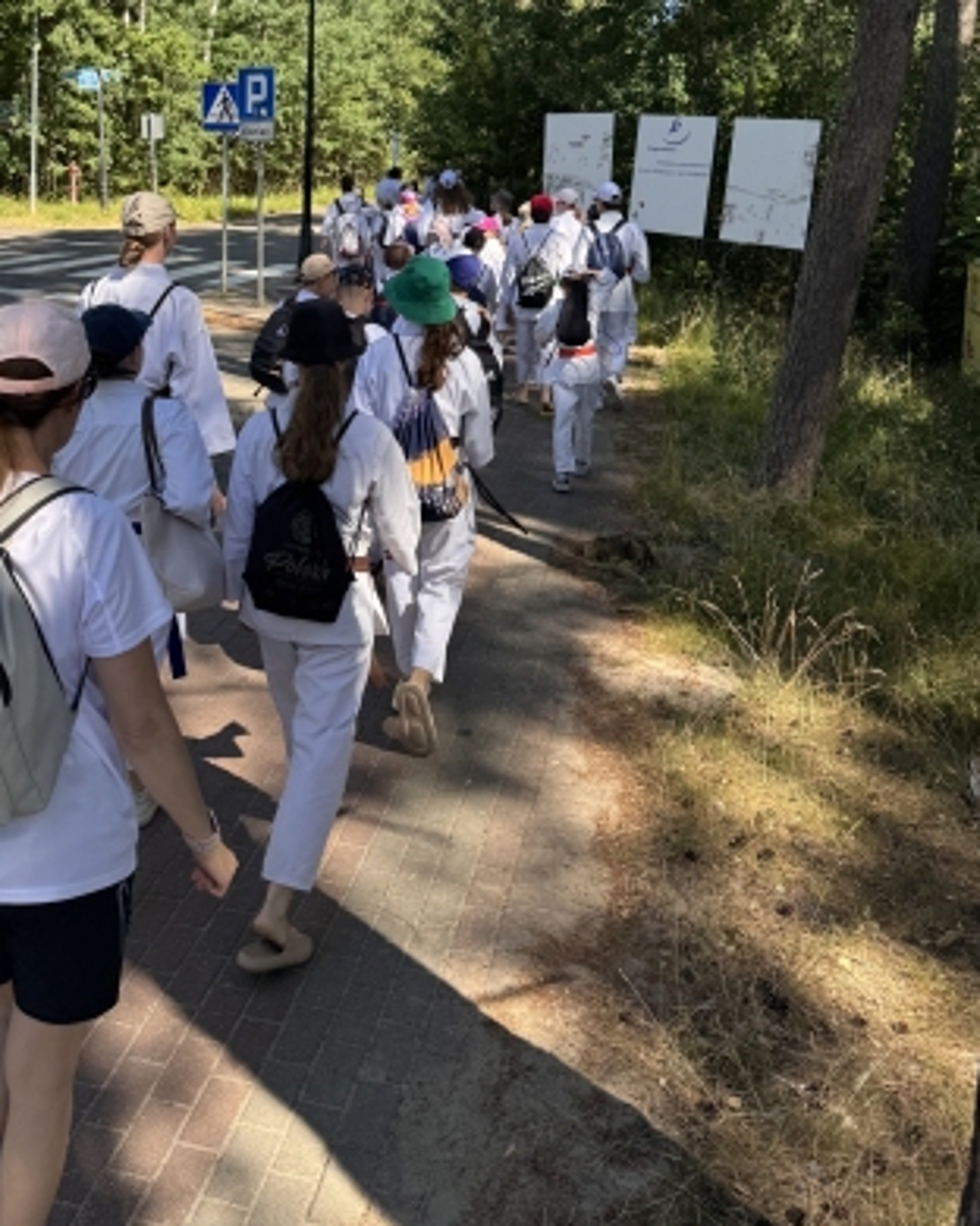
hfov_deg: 40.8
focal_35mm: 36
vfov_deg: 49.0
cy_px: 362
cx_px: 358
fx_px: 1305
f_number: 1.78
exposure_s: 1/966
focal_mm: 6.76
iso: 80
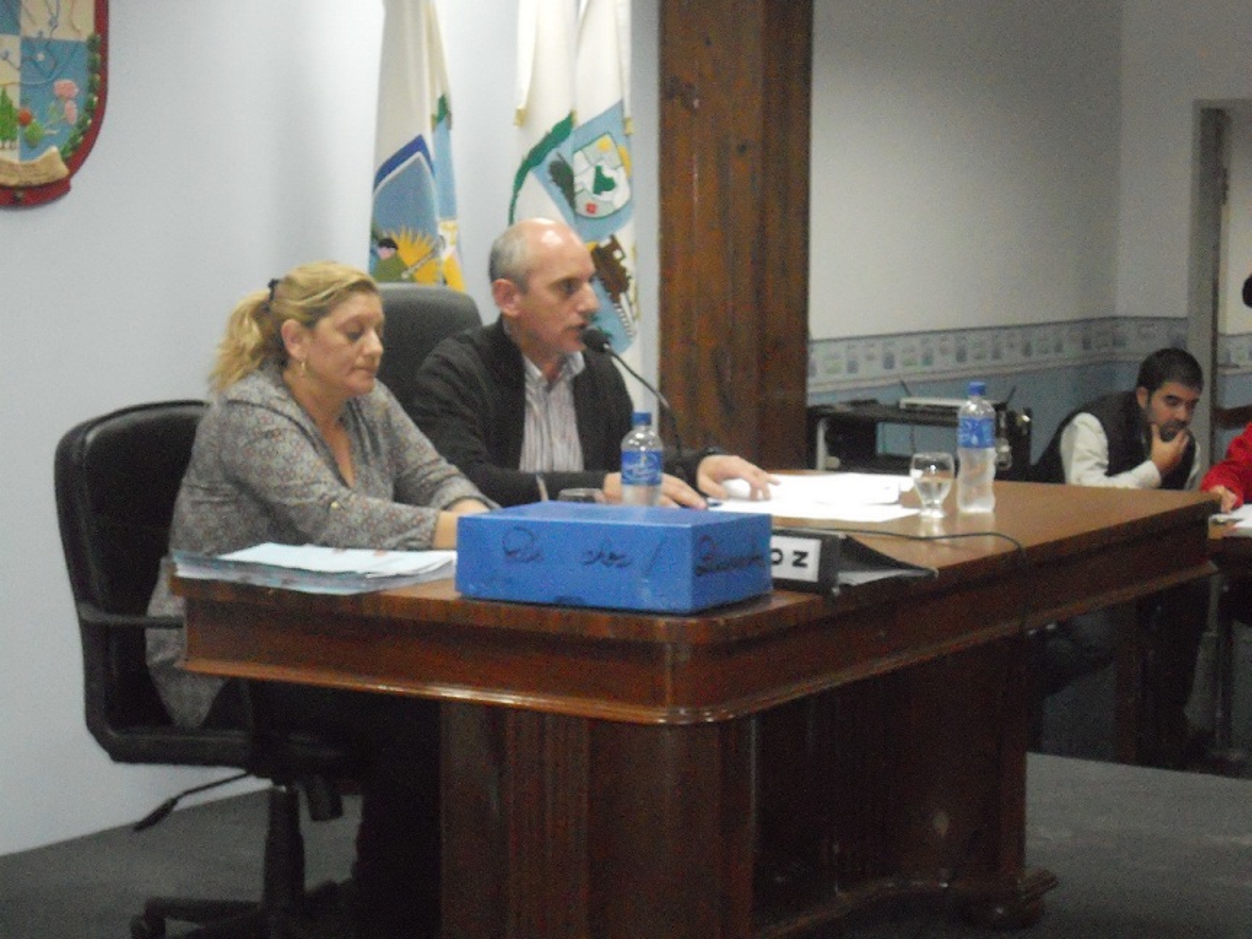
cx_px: 626
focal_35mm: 77
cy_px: 470
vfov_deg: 19.1
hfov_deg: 25.3
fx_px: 2785
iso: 1250
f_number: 5.9
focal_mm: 13.9
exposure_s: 1/60
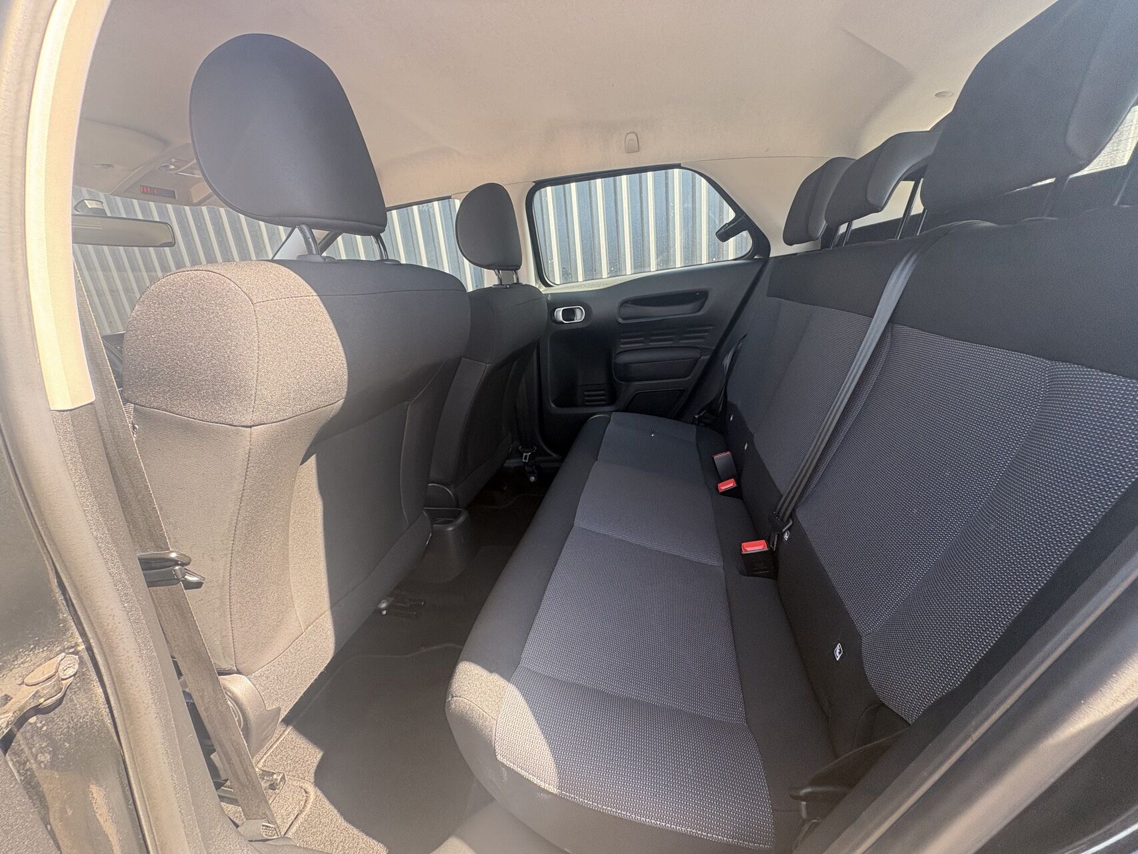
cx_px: 569
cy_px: 427
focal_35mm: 14
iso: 200
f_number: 2.2
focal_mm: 2.22
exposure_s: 1/99
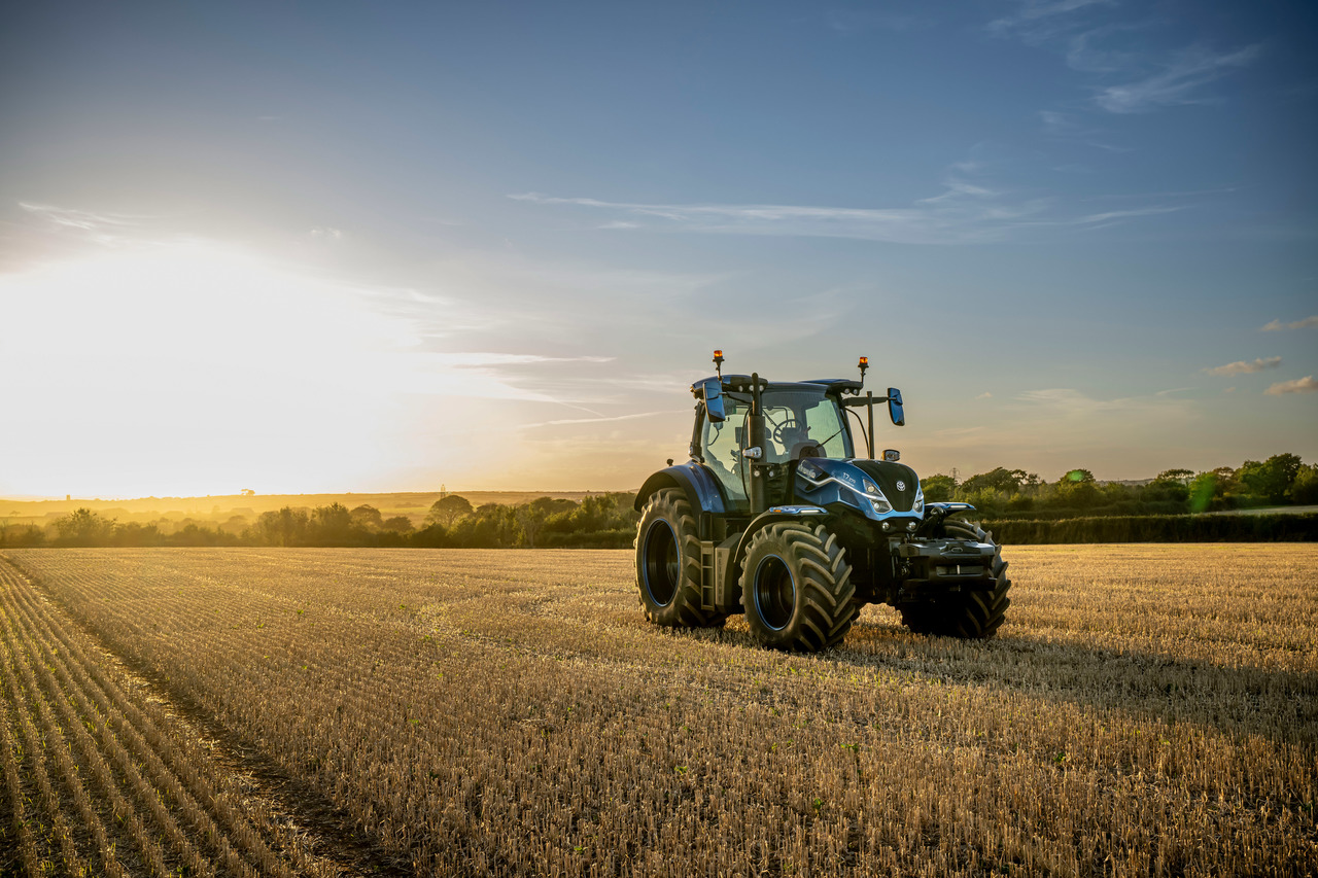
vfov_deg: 36.9
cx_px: 659
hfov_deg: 53.1
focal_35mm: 36
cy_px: 439
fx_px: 1318
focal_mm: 36
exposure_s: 1/100
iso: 320
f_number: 6.3
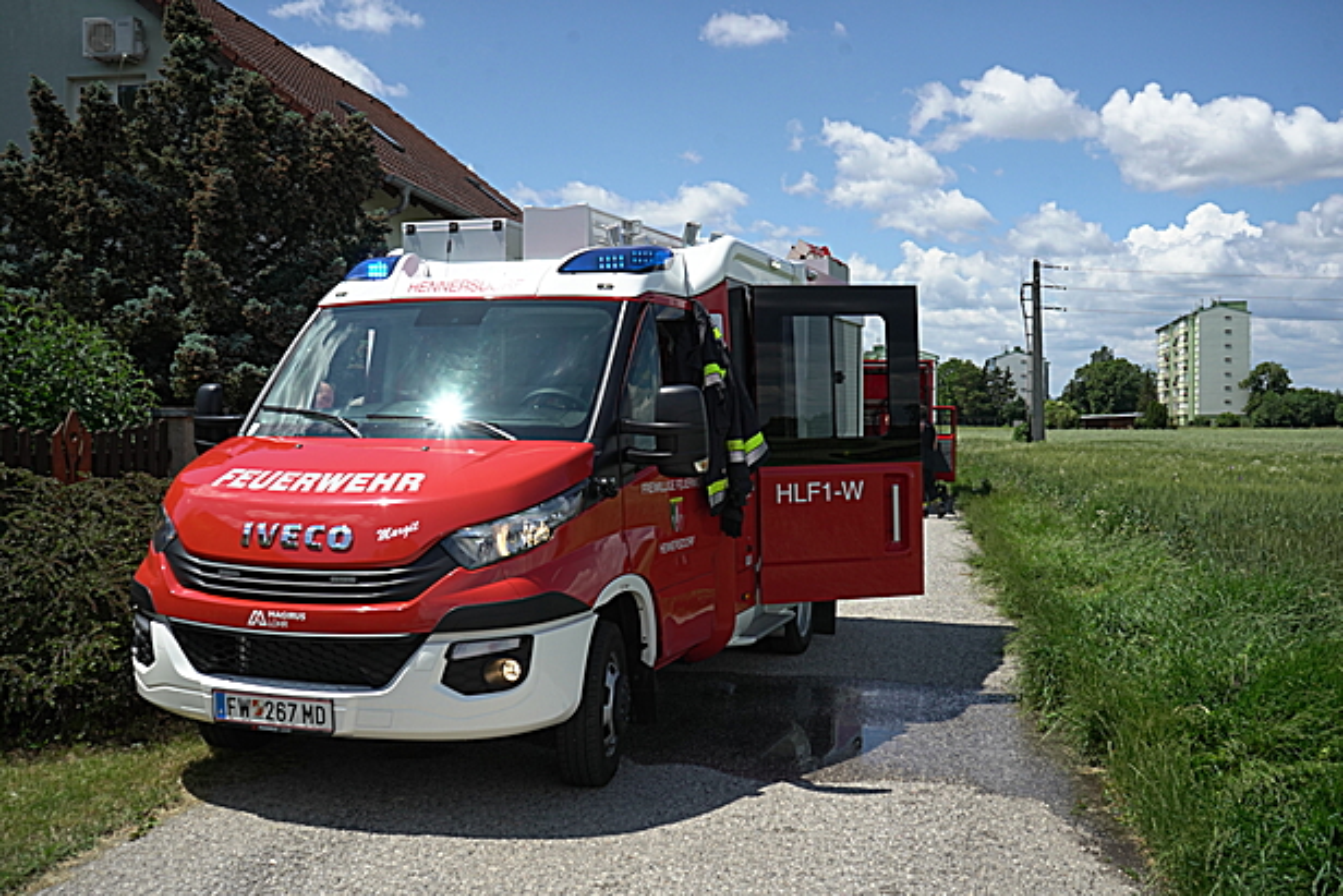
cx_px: 672
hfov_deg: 55.8
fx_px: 1269
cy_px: 448
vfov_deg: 38.9
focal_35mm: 34
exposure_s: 1/8000
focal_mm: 34
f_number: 8
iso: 1250
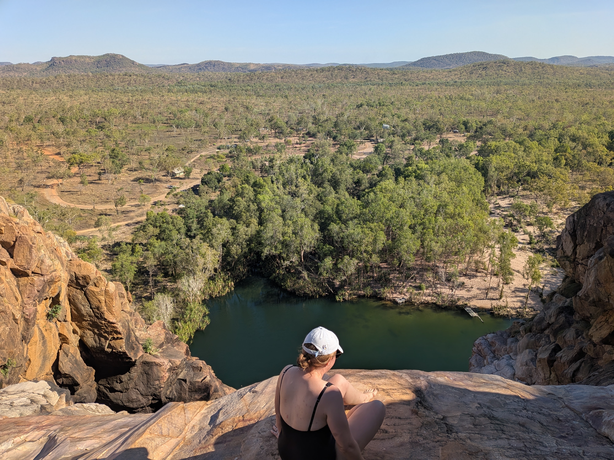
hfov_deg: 71.6
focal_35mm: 24
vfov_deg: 56.8
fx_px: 426
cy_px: 230
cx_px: 307
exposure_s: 1/1462
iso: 29
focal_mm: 4.53
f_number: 1.7
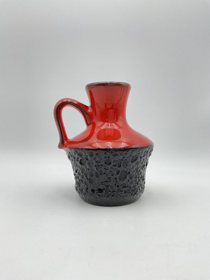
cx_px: 105
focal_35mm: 29
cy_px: 140
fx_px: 235
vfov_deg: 61.7
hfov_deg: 48.2
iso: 16
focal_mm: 3
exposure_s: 1/121
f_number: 1.8
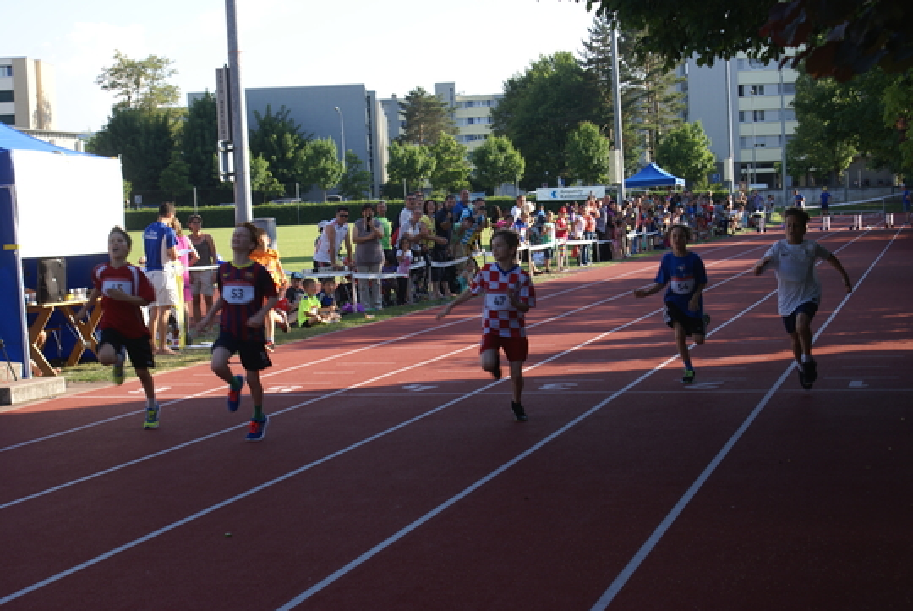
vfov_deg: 18.2
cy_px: 306
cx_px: 456
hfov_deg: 27.0
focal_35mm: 75
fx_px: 1904
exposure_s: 1/160
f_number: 5.6
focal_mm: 50
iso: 100
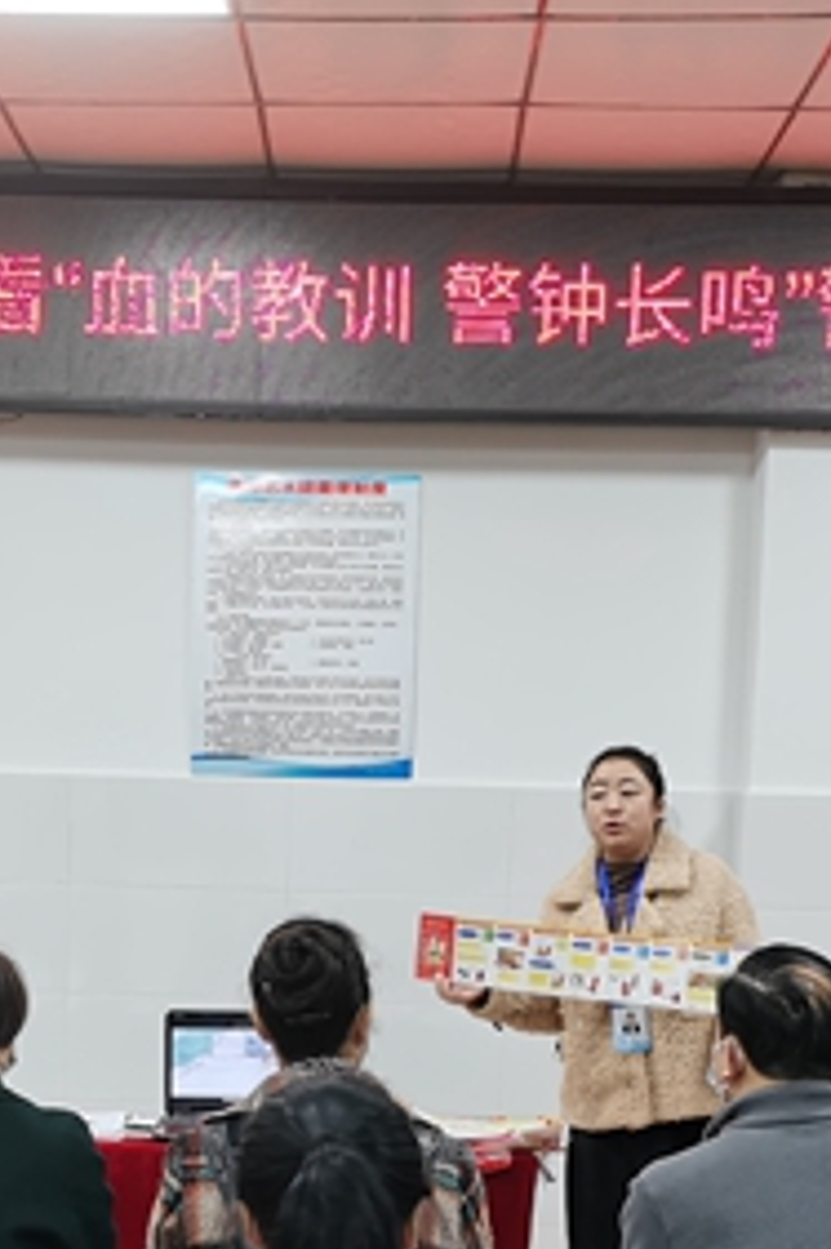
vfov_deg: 30.5
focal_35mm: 64
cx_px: 271
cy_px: 1045
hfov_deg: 21.1
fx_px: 2219
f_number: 1.8
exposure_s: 1/100
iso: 250
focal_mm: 5.58
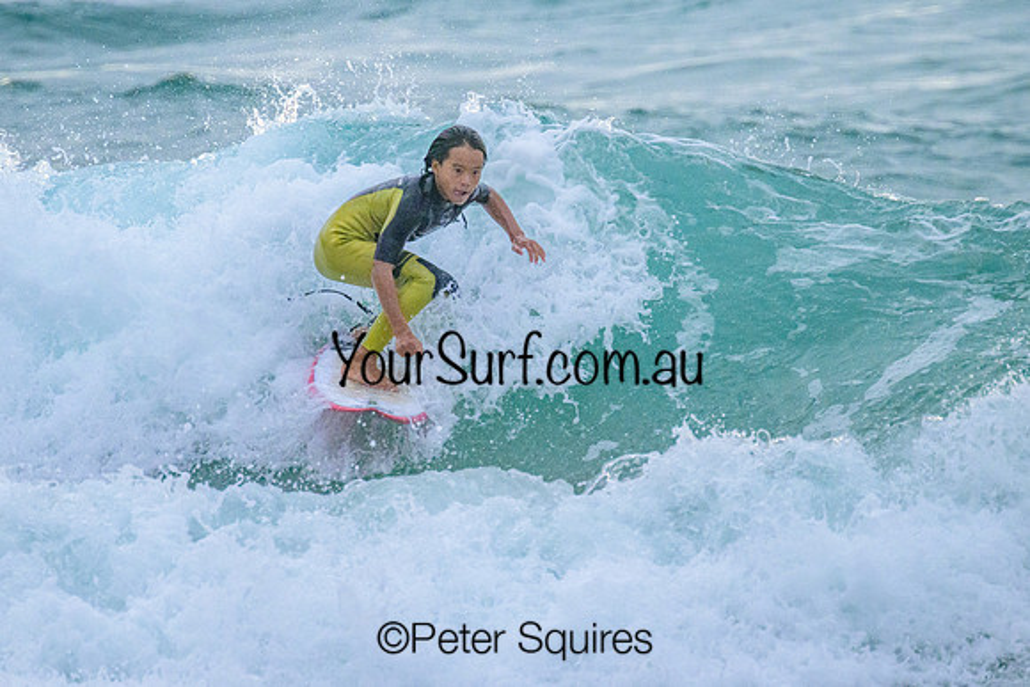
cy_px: 267
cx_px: 471
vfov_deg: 1.3
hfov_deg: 1.9
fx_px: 31497
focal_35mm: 1101
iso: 2800
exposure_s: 1/2000
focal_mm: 800
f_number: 11
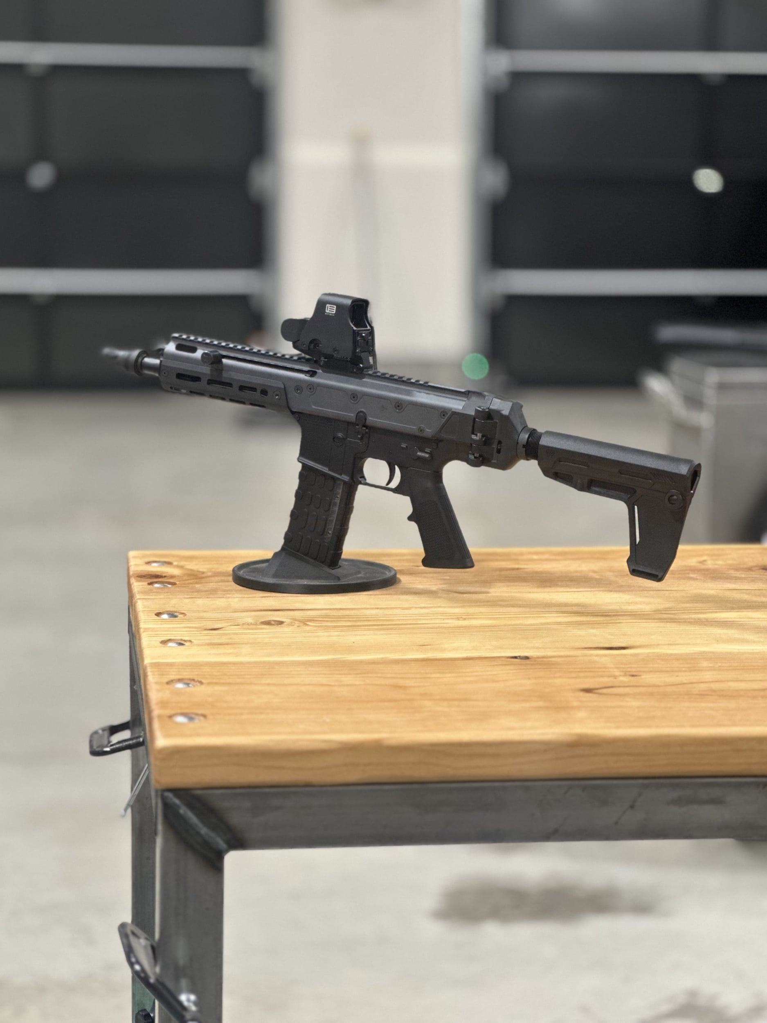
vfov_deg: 25.3
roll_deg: -2.2
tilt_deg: -9.0
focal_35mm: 77
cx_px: 384
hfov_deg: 19.1
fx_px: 2275
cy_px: 512
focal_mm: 9
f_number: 2.8
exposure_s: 1/40
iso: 250
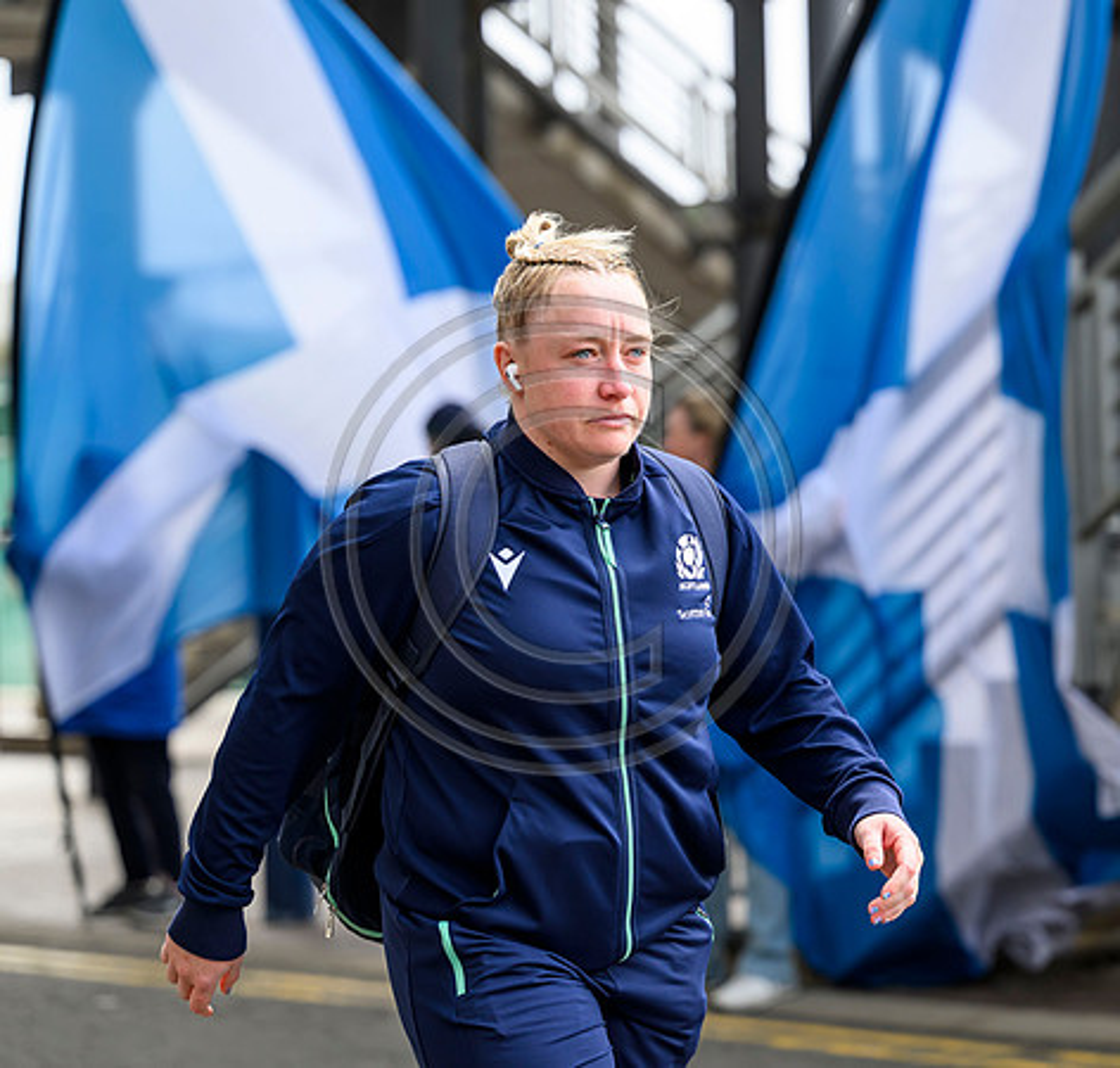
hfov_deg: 15.2
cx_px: 700
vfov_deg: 14.5
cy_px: 534
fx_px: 4183
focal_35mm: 117
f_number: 3.2
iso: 500
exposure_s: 1/800
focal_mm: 94
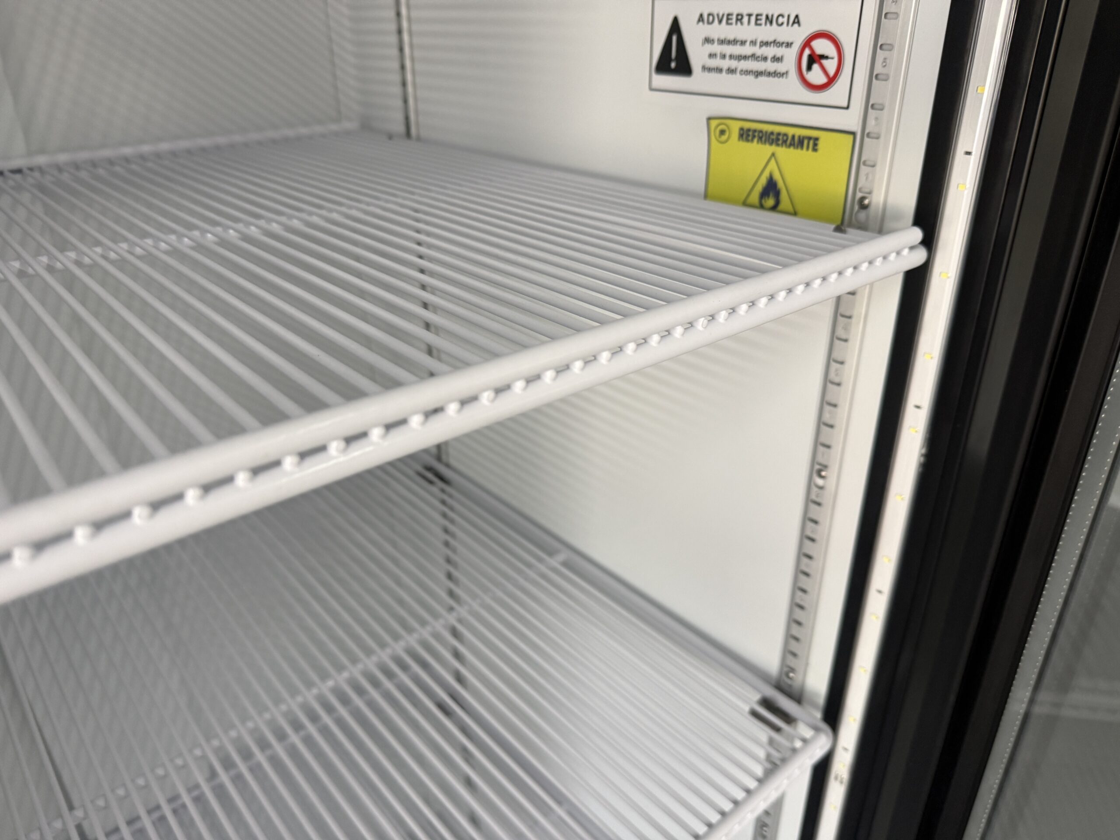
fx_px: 777
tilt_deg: -27.2
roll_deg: -0.2
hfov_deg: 71.6
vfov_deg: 56.8
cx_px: 560
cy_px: 420
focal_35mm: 24
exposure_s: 1/50
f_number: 1.78
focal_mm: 6.76
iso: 250
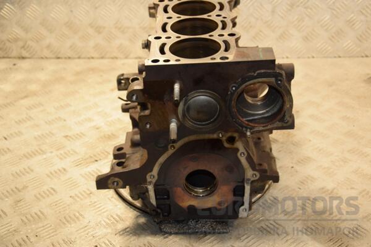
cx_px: 186
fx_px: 587
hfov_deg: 35.1
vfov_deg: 23.8
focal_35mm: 57
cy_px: 124
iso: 800
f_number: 5
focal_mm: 38
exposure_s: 1/160
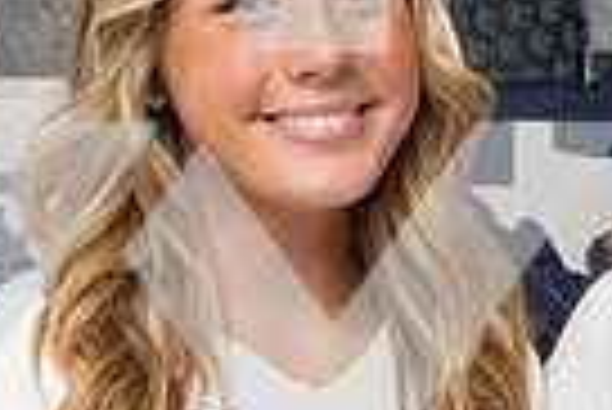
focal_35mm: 170
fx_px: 2893
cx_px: 518
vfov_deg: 8.1
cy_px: 363
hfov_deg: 12.0
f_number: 8
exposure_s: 1/250
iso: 640
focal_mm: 40
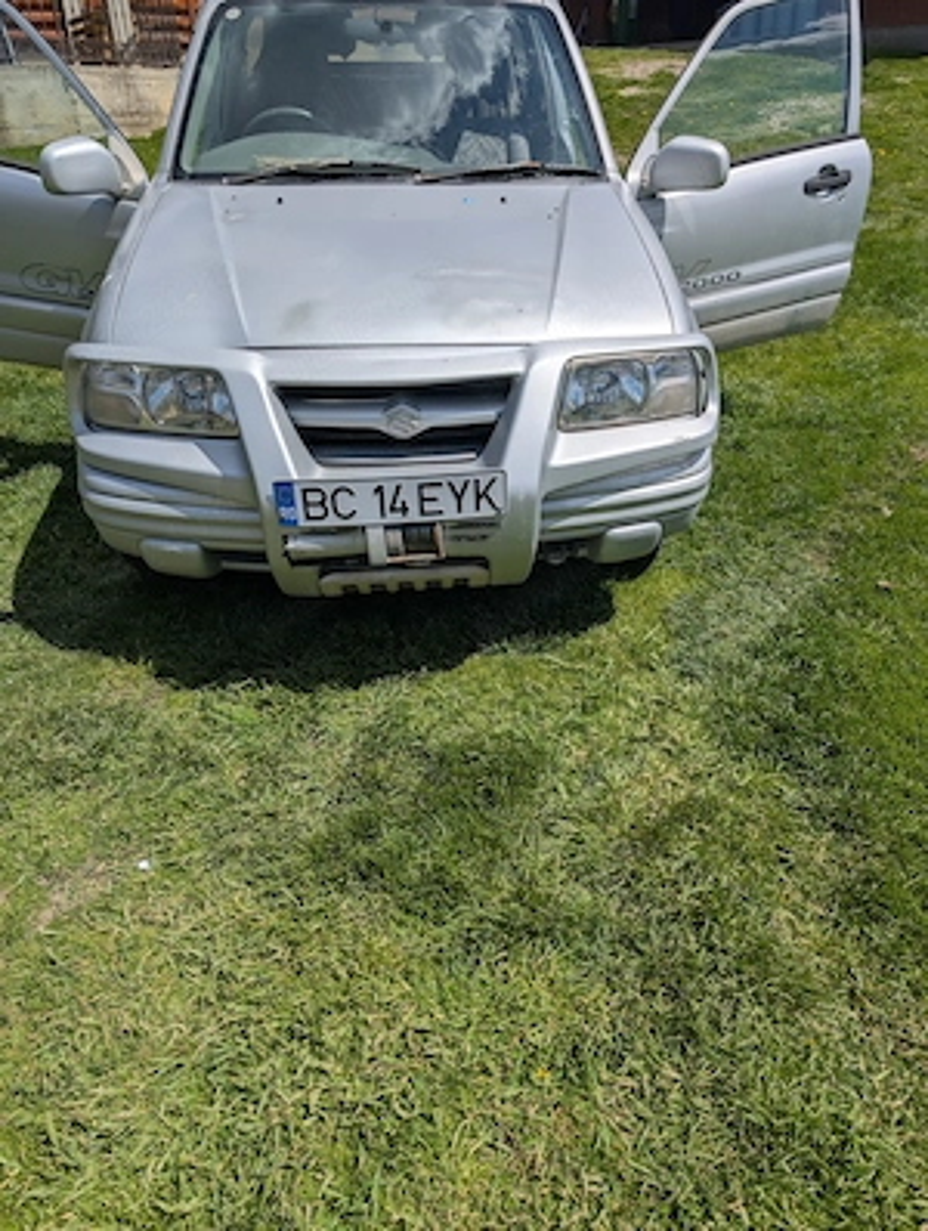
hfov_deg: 57.0
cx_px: 464
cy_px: 616
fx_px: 855
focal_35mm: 24
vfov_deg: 71.5
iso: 22
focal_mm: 6.9
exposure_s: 1/3165
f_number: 1.68
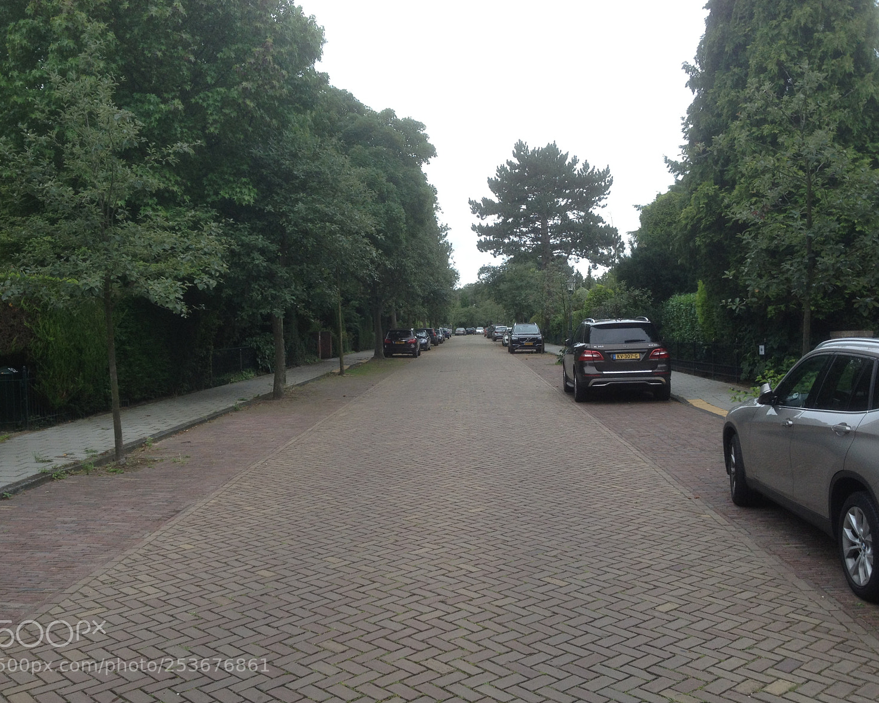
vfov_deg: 40.1
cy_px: 355
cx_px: 434
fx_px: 963
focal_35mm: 37
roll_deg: +0.4
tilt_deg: -2.3
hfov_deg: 49.1
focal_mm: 4.28
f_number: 2.4
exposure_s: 1/356
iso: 50
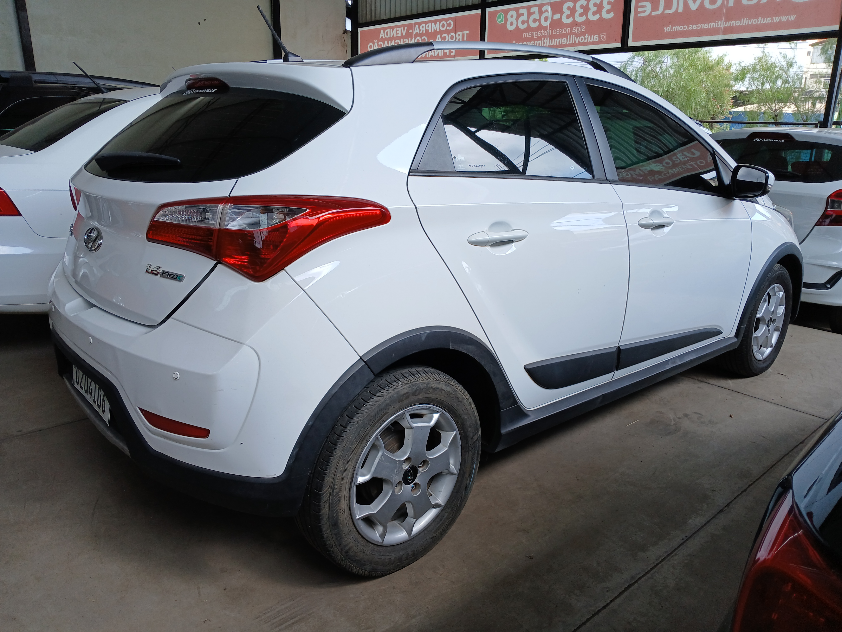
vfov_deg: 53.1
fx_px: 632
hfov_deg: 67.3
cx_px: 421
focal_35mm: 26
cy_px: 316
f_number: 1.8
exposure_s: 1/126
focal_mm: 3.98
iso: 20
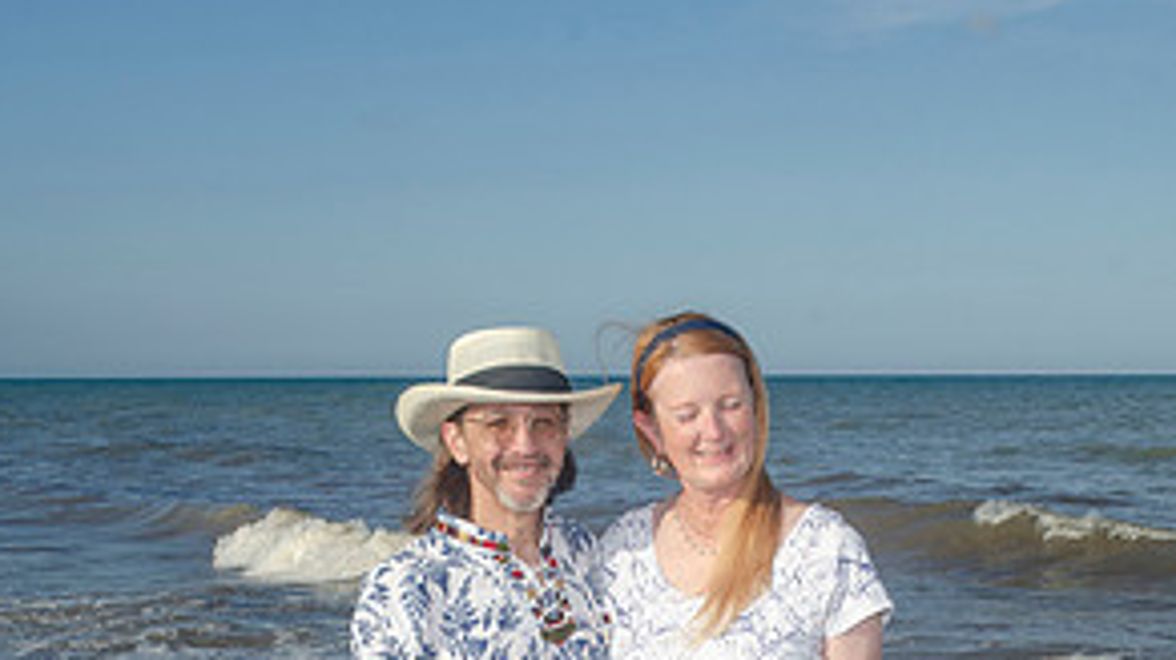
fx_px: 2182
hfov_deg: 30.2
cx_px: 580
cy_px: 785
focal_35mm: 70
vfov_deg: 16.5
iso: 100
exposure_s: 1/250
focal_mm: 29
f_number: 10
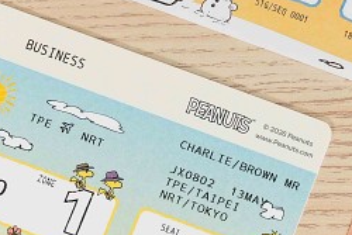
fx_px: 2162
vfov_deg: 6.2
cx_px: 424
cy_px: 134
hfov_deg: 9.2
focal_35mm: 221
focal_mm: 46
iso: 200
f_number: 8
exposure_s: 1/160
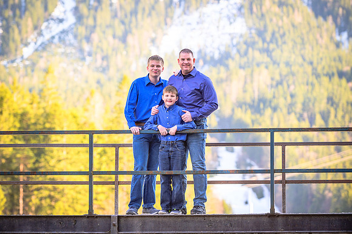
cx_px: 176
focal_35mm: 155
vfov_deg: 8.8
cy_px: 117
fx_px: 1515
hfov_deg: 13.3
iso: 320
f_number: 4
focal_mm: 155
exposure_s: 1/200
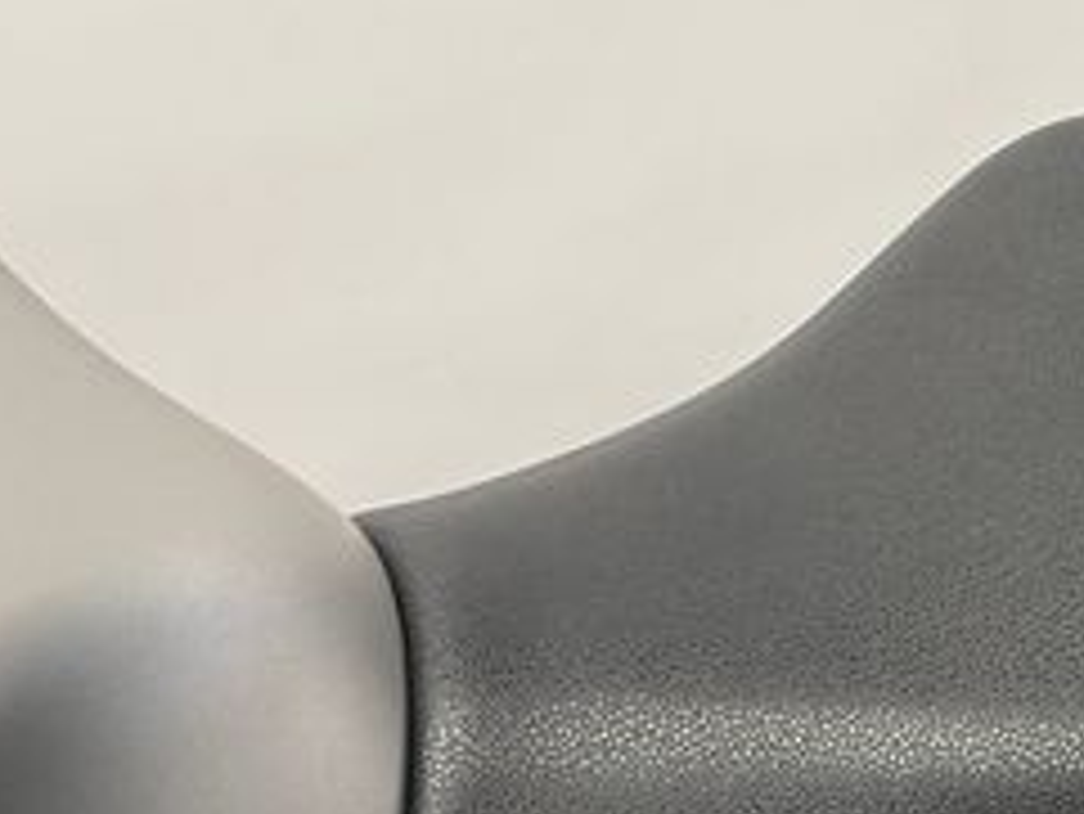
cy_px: 315
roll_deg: -2.4
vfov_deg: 21.3
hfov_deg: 25.7
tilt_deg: -36.7
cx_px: 1237
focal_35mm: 69
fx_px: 2162
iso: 125
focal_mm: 5.1
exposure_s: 1/50
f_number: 1.6
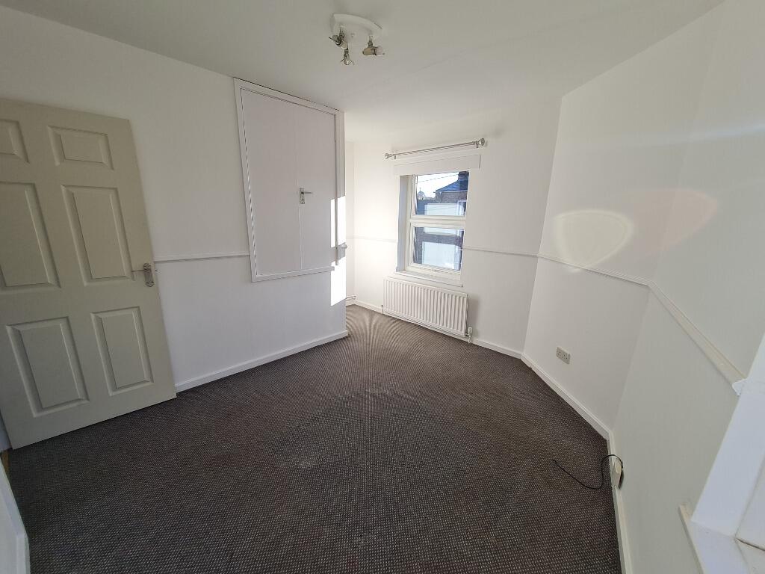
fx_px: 287
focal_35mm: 13
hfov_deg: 106.2
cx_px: 382
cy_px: 287
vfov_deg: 89.9
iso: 50
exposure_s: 1/258
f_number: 2.2
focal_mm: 1.74
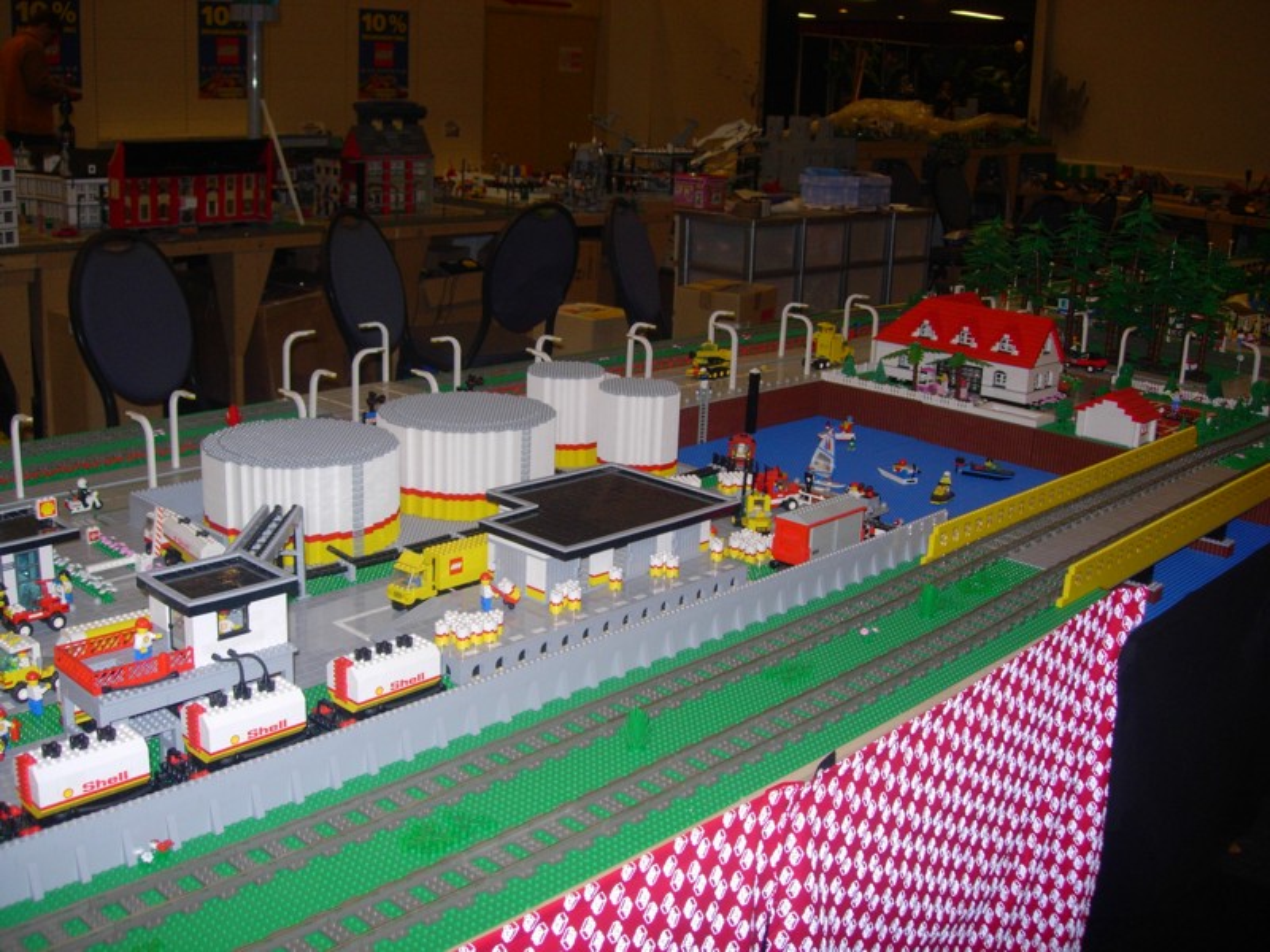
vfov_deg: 37.7
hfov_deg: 49.0
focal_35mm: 38
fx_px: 1394
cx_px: 635
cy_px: 476
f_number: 2.8
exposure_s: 1/64
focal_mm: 7.8
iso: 79
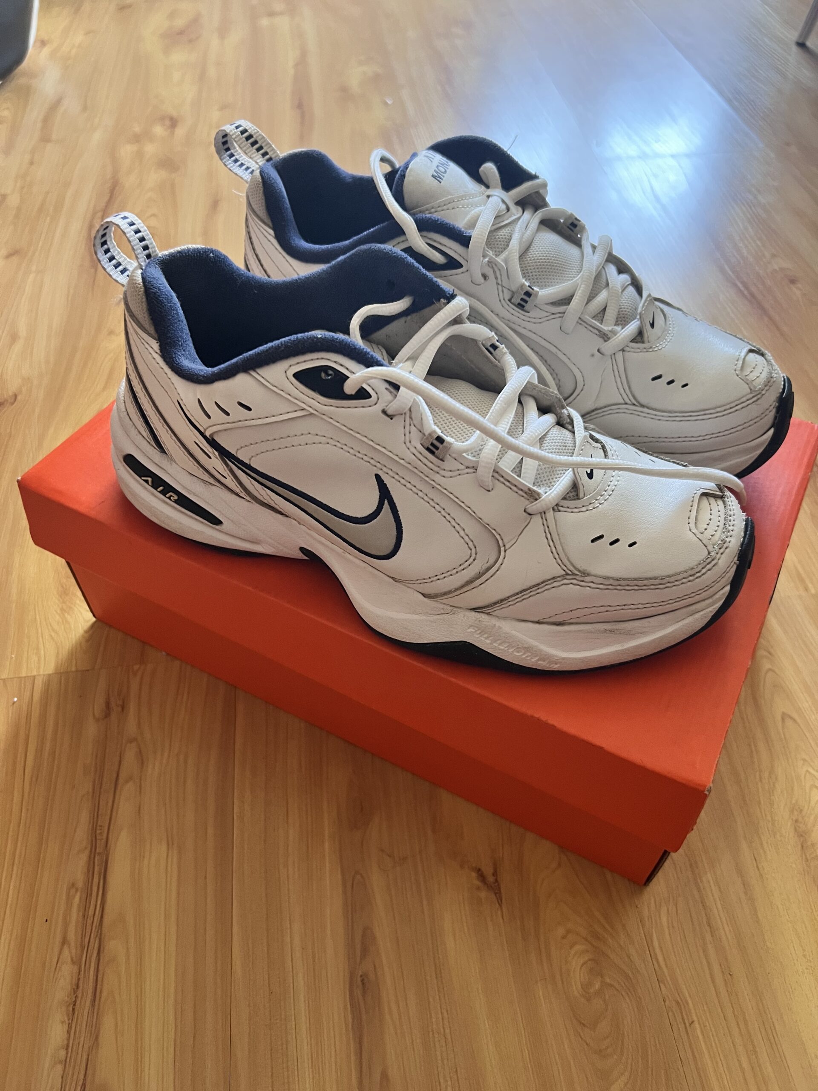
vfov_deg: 67.3
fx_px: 819
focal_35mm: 26
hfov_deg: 53.1
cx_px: 409
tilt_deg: -49.0
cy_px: 546
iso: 320
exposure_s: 1/60
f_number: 1.5
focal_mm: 5.7
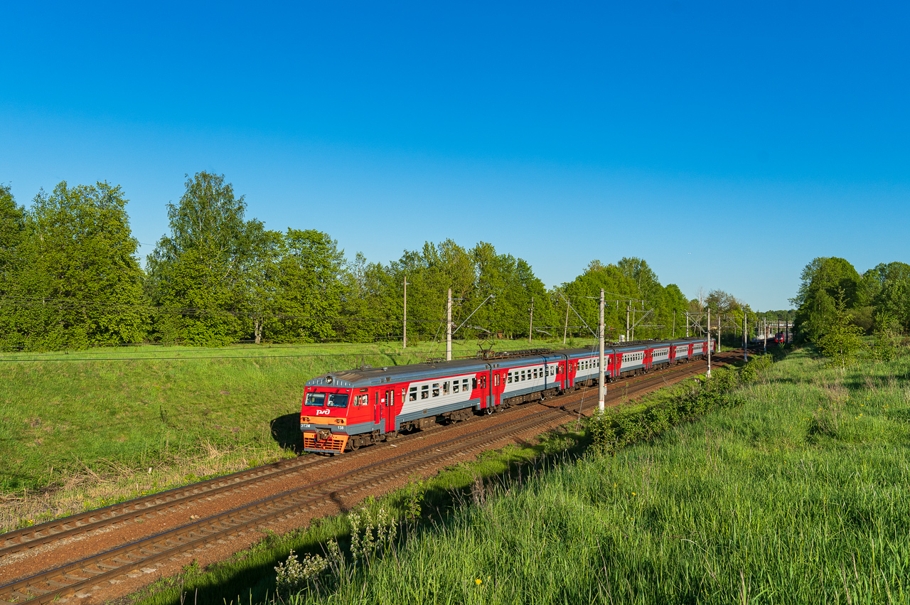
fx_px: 808
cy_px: 302
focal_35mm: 32
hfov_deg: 58.8
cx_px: 455
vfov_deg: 41.0
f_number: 7.1
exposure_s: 1/1000
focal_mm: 32
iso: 320
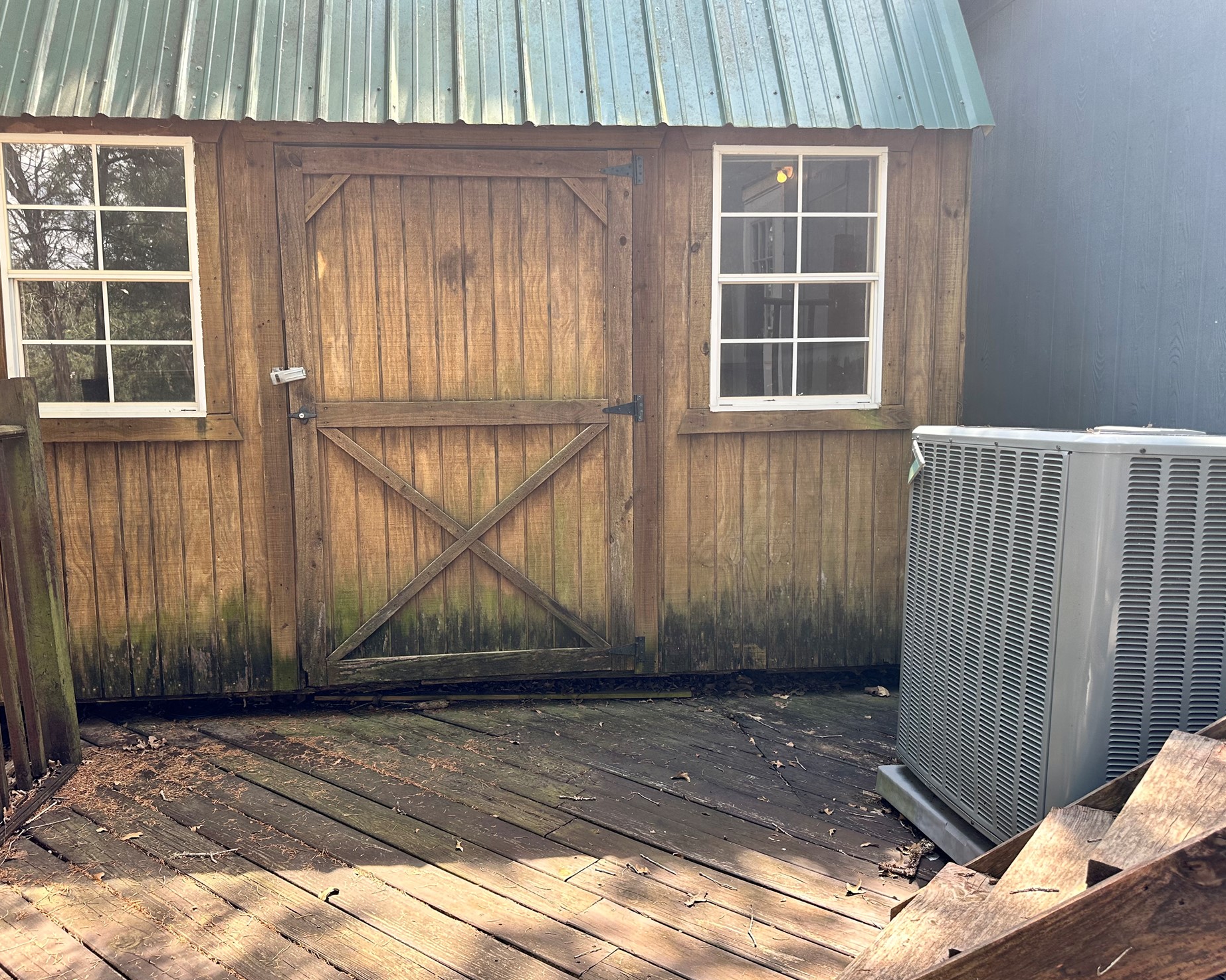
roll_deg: +1.3
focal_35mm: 26
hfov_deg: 66.0
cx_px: 573
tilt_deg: -6.3
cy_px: 499
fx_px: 943
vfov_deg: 54.9
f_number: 1.78
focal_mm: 6.86
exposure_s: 1/264
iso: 80
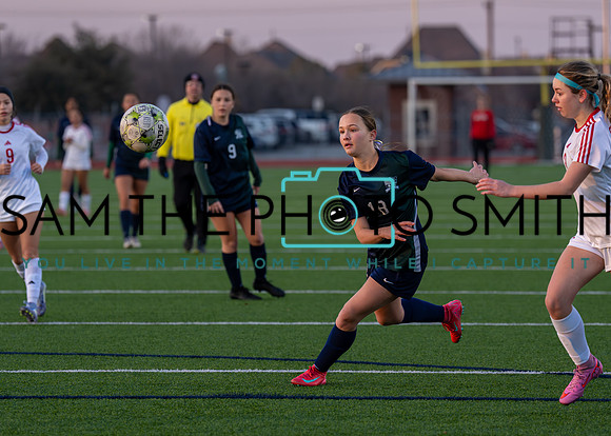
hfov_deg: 9.3
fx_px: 3764
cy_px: 245
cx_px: 320
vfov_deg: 6.6
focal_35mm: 217
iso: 800
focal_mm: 137
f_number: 2.8
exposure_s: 1/1600
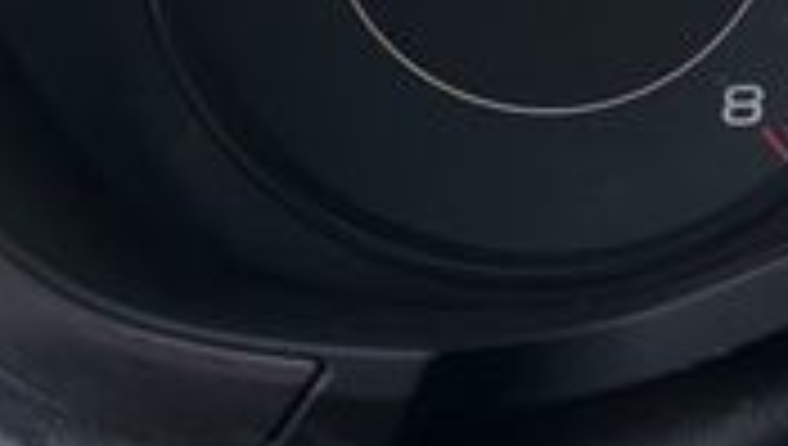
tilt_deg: -10.7
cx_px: 1328
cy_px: -374
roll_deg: -1.1
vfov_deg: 6.2
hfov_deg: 10.7
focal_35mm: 191
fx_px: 3996
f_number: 1.78
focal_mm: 6.76
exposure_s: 1/206
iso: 160
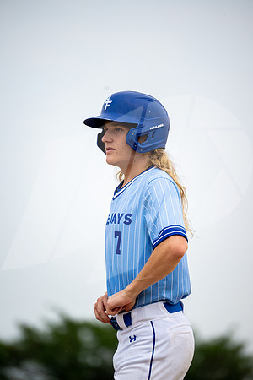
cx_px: 126
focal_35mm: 400
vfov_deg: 5.2
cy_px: 190
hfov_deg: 3.4
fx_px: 4216
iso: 2000
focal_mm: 400
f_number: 5.6
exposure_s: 1/1600
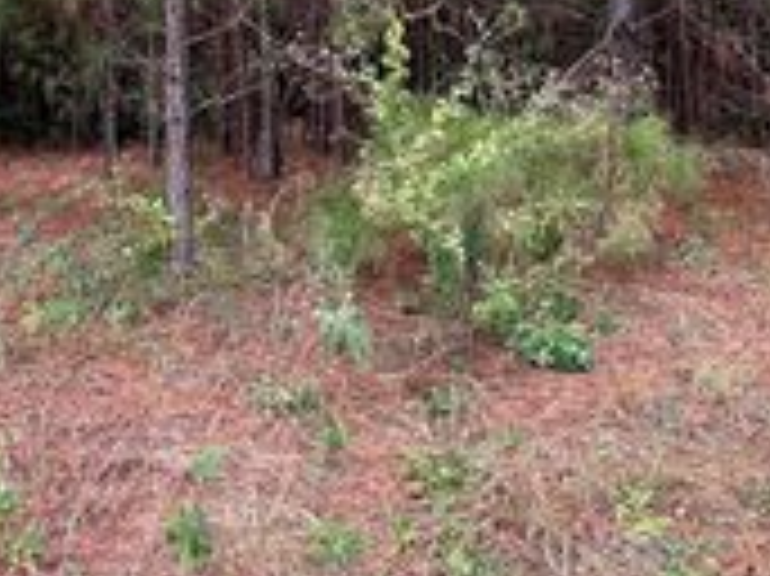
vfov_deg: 32.2
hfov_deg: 45.8
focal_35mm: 41
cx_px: 351
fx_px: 911
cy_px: -7
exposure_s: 1/142
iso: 40
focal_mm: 2.22
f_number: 2.2
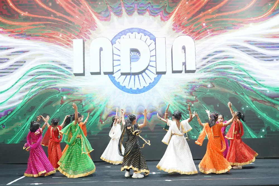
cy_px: 93
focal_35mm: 54
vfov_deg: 25.1
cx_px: 140
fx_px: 419
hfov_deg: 36.9
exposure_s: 1/160
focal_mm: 36
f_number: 4.5
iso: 5000
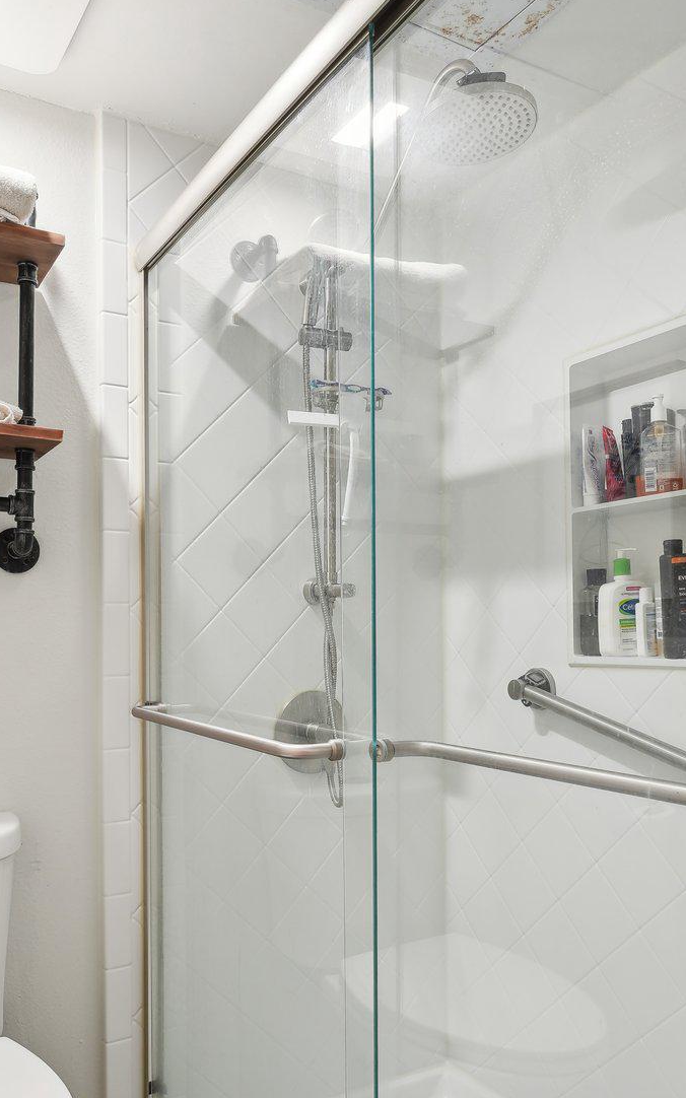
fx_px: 808
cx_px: 298
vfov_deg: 67.9
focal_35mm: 27
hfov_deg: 45.9
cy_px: 639
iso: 160
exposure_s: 1/4
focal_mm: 14
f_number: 7.1
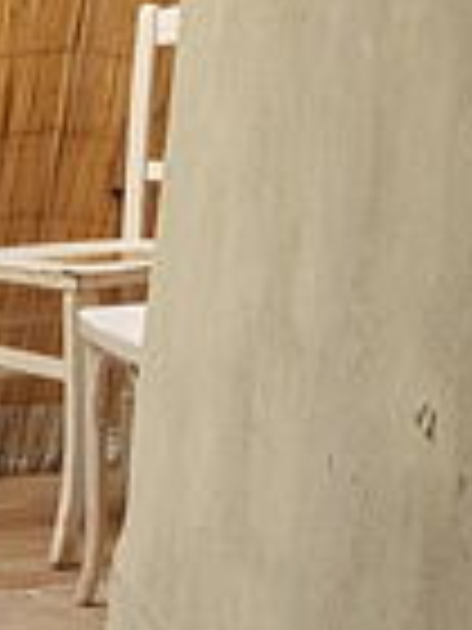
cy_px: 688
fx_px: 3382
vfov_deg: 10.5
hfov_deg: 7.6
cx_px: -553
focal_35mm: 186
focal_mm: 4.2
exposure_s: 1/100
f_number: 1.7
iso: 40
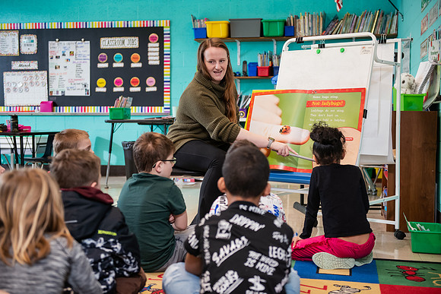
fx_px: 674
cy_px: 147
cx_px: 220
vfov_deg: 24.6
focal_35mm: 55
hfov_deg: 36.2
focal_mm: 55
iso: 1250
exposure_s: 1/200
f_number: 3.2
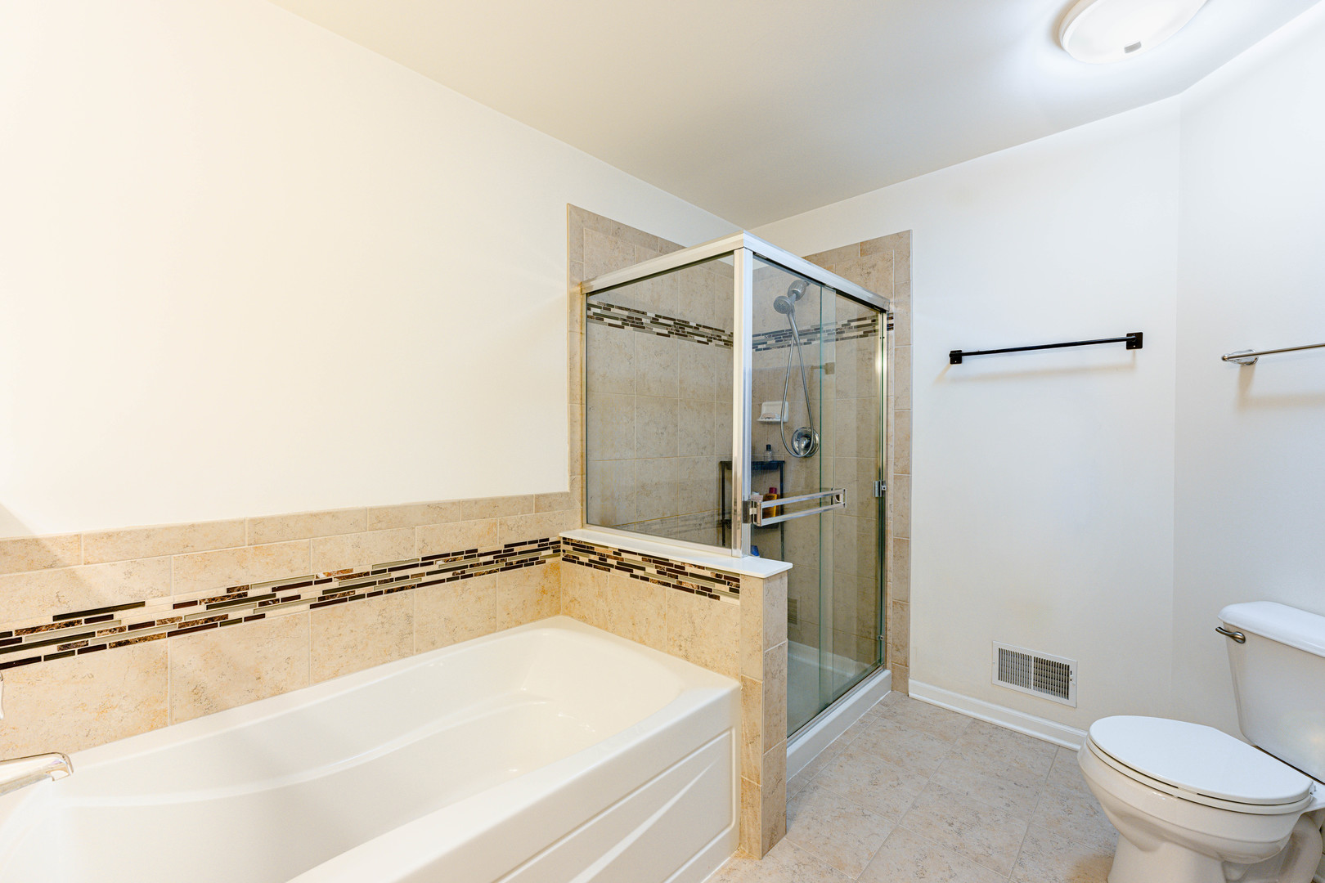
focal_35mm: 14
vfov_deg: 81.2
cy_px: 442
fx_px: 515
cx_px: 662
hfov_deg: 104.3
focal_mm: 14
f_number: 9.5
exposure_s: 1/90
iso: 400
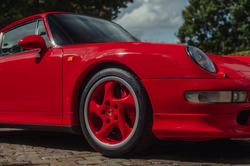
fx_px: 389
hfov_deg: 35.7
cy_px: 83
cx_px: 125
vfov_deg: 24.2
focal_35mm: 56
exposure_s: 1/640
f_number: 3.5
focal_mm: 56
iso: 100
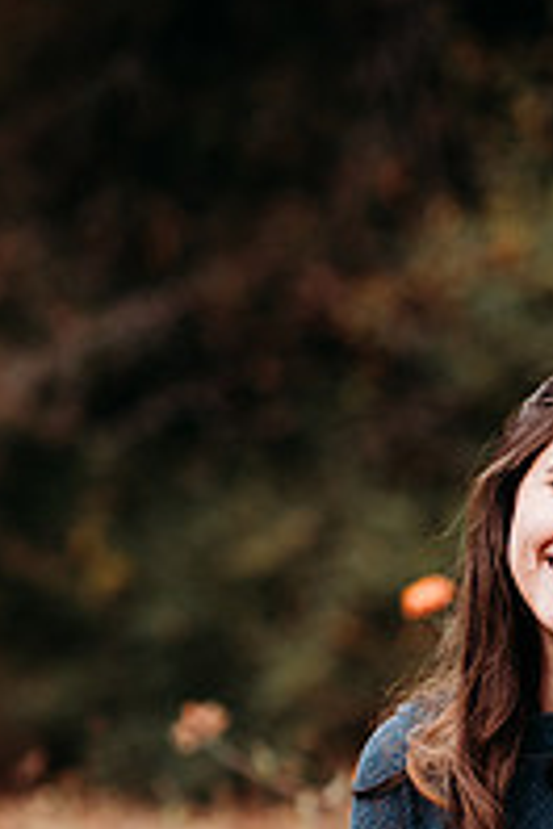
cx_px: 545
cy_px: 917
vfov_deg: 10.5
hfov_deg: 7.1
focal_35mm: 193
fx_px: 4447
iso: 100
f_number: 2.2
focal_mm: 85
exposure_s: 1/500
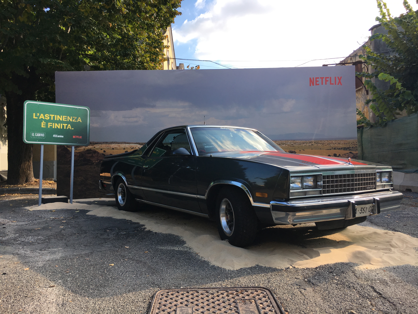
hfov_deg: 61.7
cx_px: 209
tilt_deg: +0.7
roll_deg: +0.5
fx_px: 350
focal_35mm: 29
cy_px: 157
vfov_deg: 48.2
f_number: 2.2
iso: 25
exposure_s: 1/503
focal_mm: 4.15
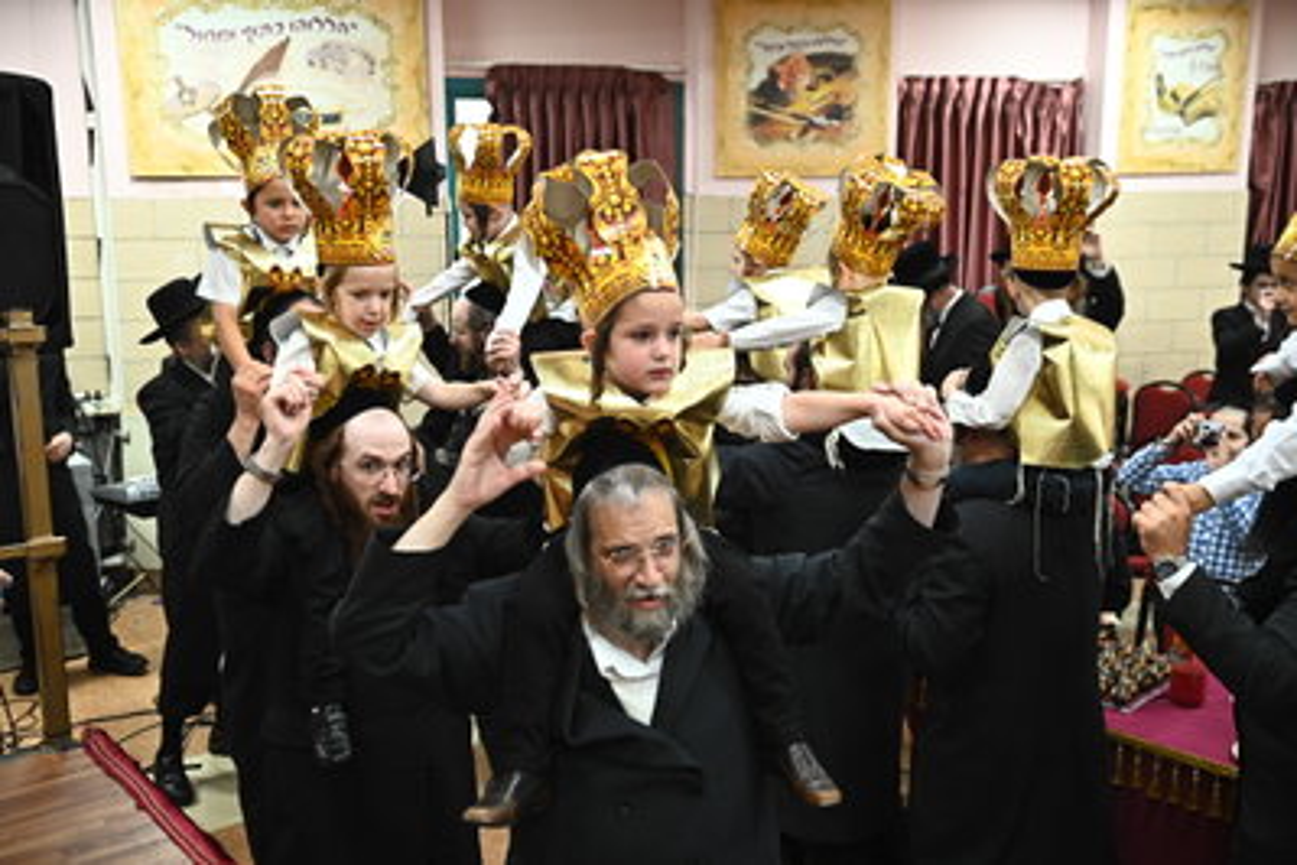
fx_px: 1369
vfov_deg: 35.1
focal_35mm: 38
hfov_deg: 50.7
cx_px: 648
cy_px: 432
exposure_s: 1/160
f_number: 3.5
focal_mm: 38
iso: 2500
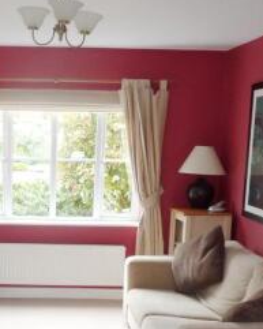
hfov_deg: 25.2
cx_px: 37
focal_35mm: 59
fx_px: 574
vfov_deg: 31.0
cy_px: 270
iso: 100
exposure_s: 1/30
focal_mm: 4.1
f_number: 3.3
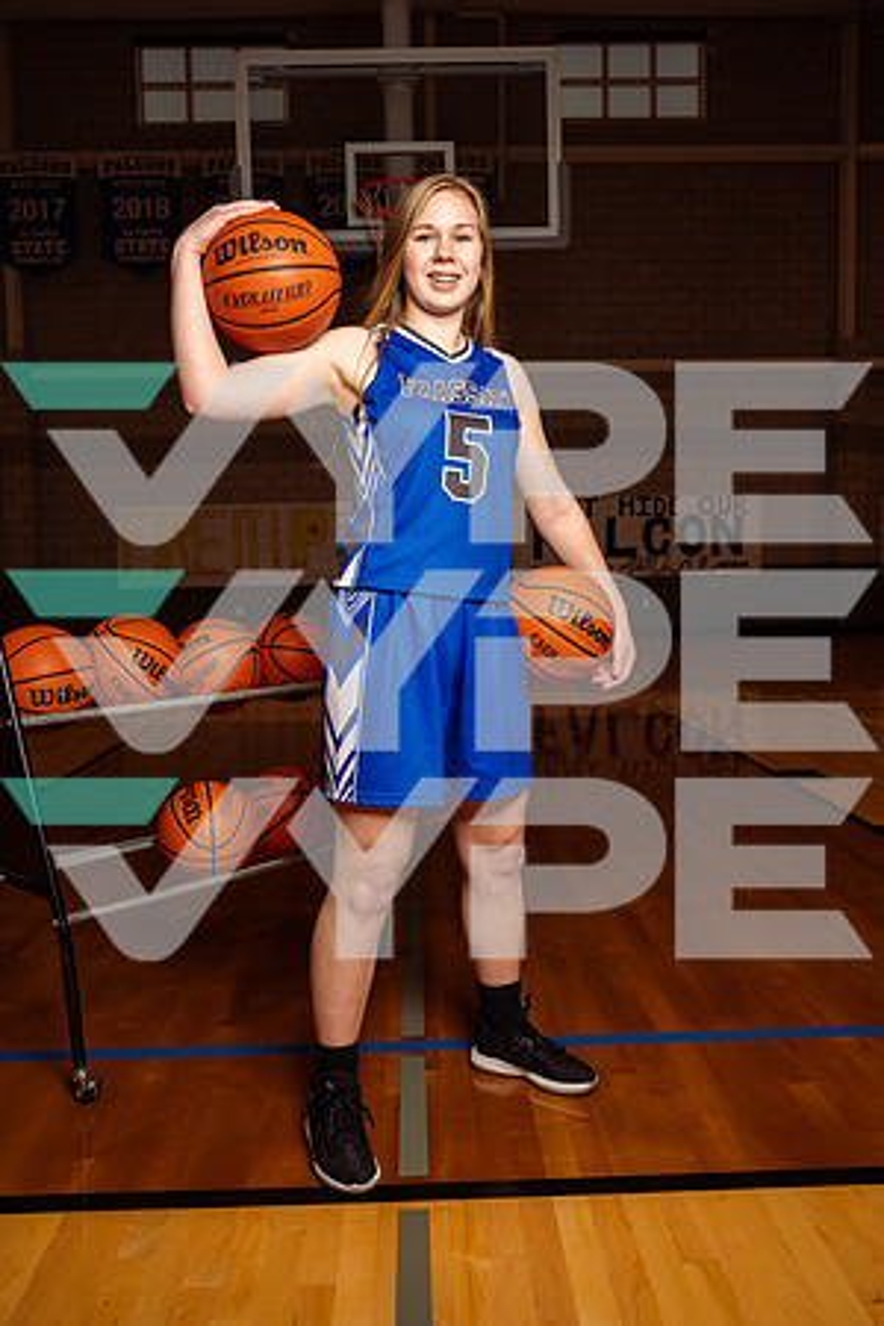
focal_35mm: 30
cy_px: 663
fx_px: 1105
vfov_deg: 61.9
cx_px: 442
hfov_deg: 43.6
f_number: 7.1
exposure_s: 1/200
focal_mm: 30
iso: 400
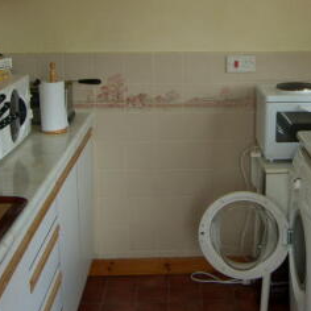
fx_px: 620
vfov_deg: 27.7
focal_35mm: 61
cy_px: 76
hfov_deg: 27.9
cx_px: 218
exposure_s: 1/40
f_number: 4
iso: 50
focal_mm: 7.4
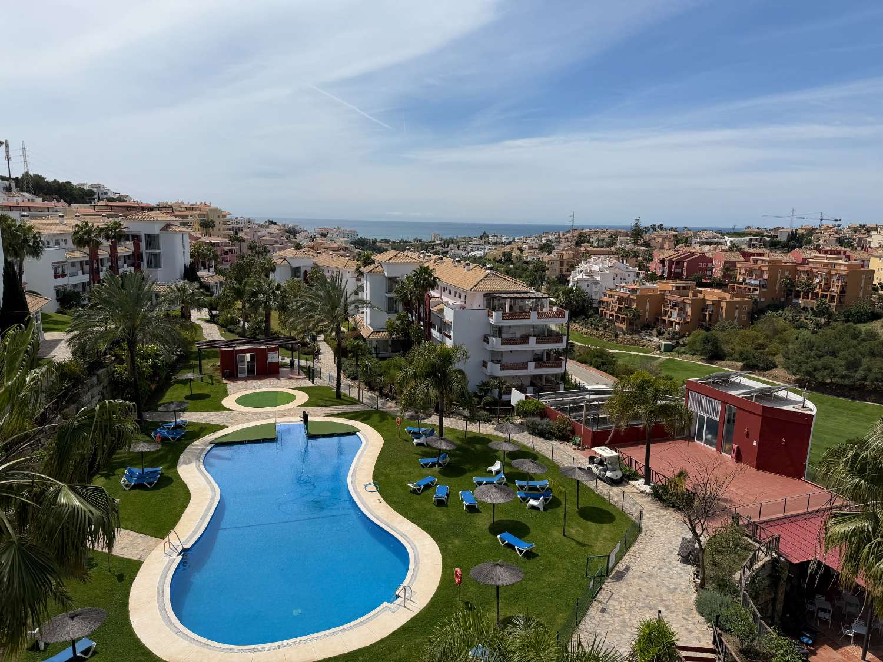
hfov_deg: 71.6
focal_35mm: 24
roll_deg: -0.9
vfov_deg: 56.8
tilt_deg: -12.0
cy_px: 331
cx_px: 442
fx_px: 612
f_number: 1.78
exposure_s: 1/8130
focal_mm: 6.76
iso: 80
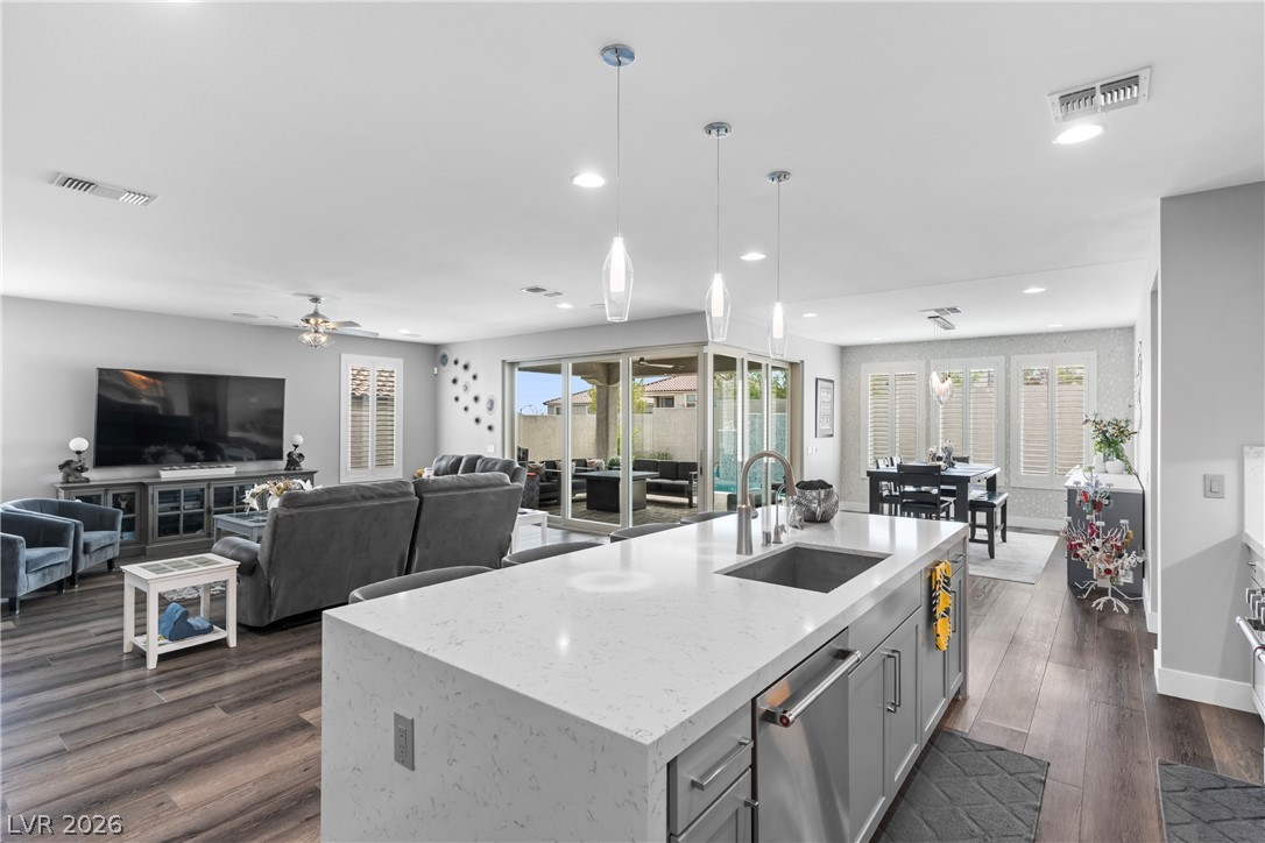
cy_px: 422
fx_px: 597
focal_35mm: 17
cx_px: 632
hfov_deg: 93.3
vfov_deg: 70.4
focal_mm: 17
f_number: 8
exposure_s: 1/13
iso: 400
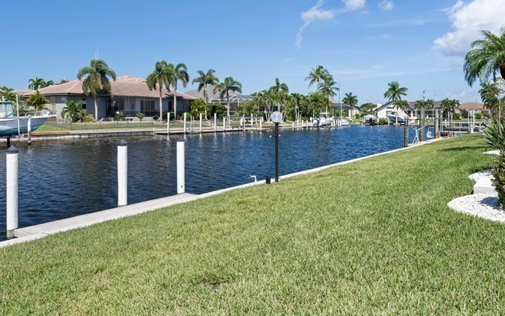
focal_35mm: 28
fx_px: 385
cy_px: 116
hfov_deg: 66.5
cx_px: 259
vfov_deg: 44.1
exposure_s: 1/80
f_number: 8
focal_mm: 16
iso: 250
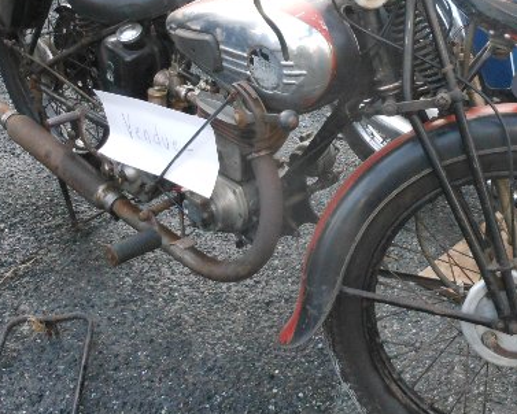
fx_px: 888
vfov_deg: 26.2
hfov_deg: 32.4
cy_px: 151
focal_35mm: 58
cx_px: 293
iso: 400
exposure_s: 1/200
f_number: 3.7
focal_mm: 5
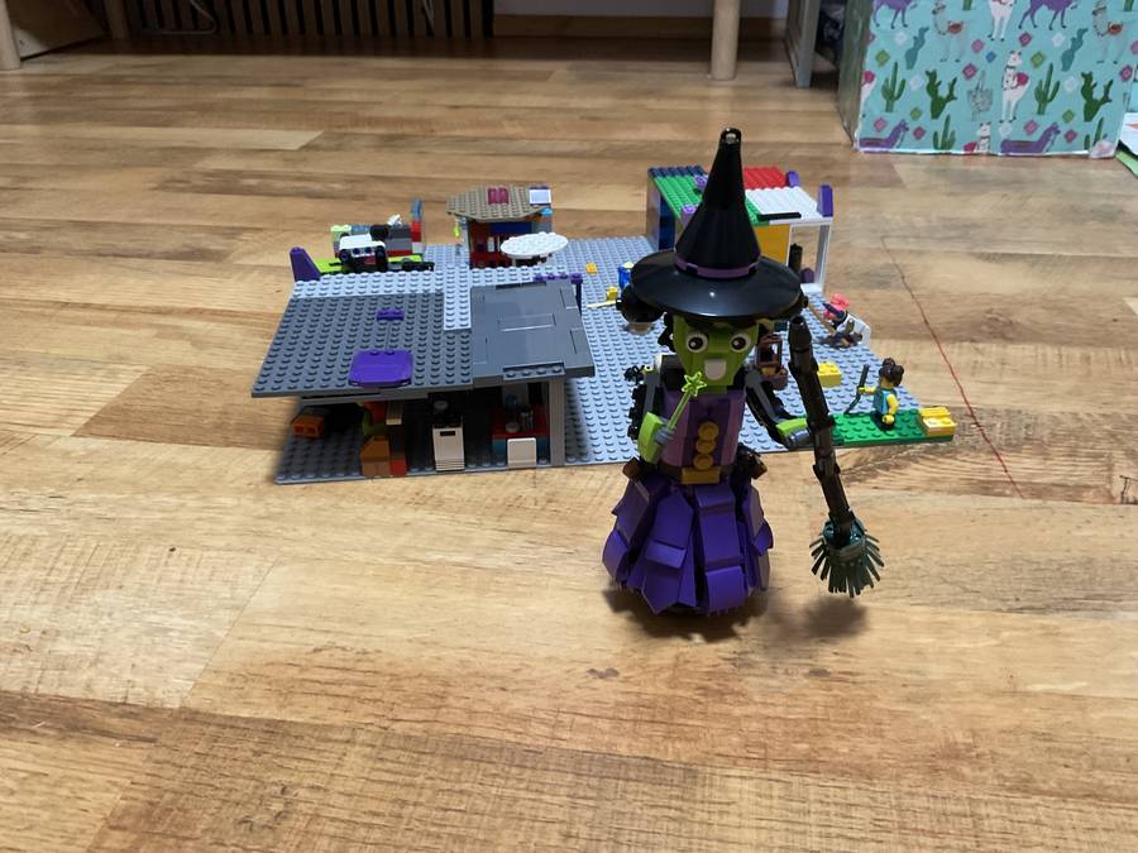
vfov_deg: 48.2
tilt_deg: -30.3
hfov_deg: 61.7
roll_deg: +1.2
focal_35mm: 29
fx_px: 953
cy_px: 426
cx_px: 569
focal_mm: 3
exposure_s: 1/40
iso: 250
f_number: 1.8
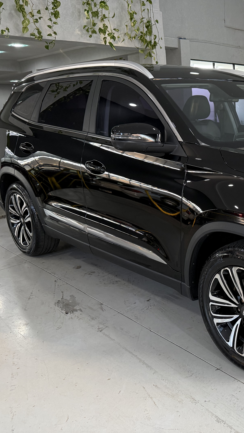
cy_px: 216
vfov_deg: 56.6
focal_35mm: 35
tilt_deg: -14.3
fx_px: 403
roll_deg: +1.1
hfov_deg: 31.2
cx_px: 243
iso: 250
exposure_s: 1/60
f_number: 1.78
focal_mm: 6.76
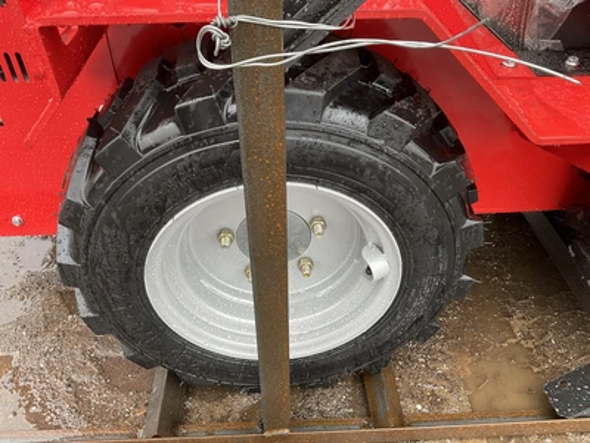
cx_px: 295
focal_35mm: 29
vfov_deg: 48.2
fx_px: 494
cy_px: 222
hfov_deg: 61.7
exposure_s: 1/122
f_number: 1.8
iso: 64
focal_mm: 3
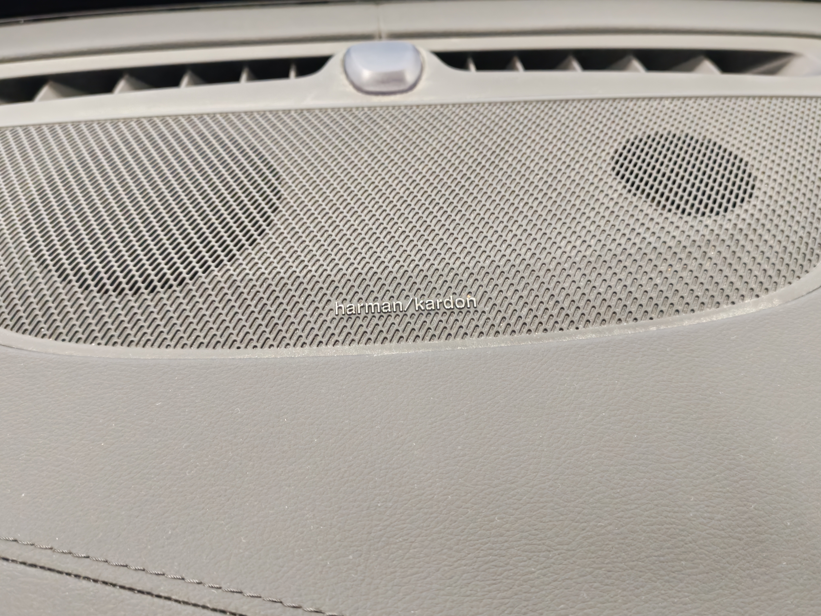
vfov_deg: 44.2
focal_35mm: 32
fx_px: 759
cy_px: 308
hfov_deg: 56.8
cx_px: 410
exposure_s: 1/50
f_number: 1.9
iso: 2975
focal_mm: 6.12
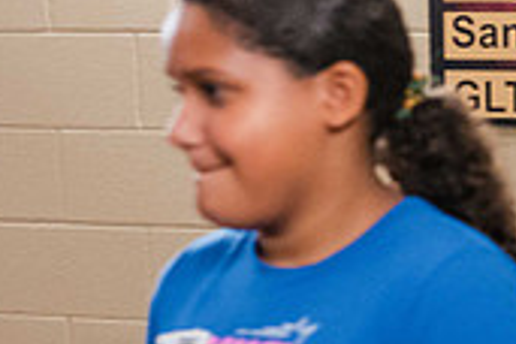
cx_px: 752
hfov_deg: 15.0
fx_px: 1835
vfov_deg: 10.6
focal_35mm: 128
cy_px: 339
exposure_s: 1/80
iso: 6400
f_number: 4.5
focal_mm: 35
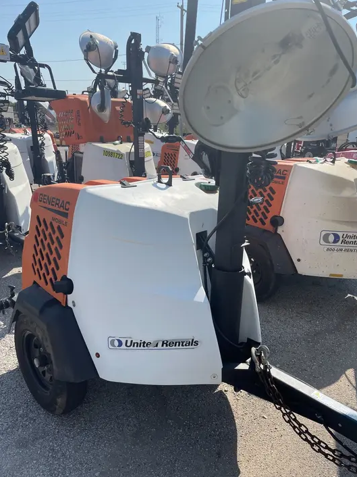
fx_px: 371
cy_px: 243
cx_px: 185
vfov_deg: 65.3
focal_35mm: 27
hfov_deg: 51.3
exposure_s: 1/3509
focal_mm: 4.2
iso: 32
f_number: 1.6
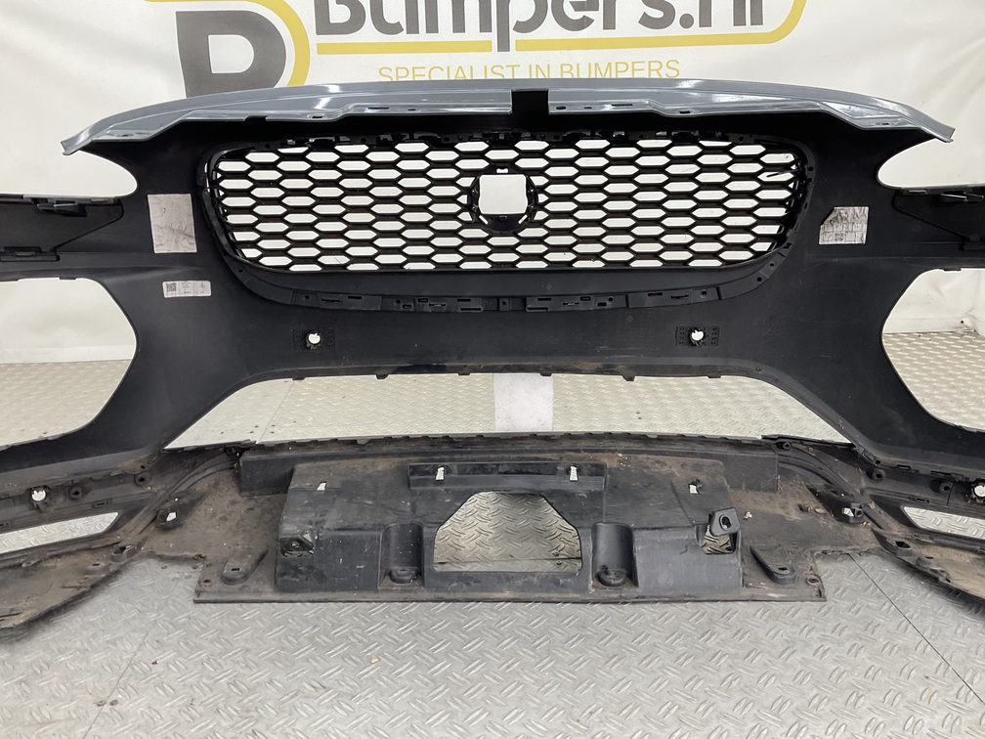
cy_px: 370
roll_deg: +1.6
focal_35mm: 29
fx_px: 825
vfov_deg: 48.2
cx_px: 492
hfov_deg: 61.7
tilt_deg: -13.6
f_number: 1.8
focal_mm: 3
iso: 50
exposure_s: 1/120
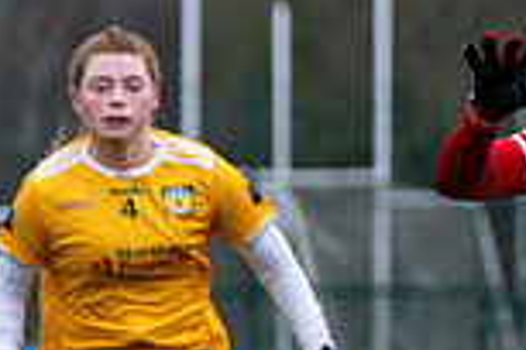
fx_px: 8795
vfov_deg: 2.3
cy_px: 423
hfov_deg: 3.4
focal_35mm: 602
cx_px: -605
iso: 1800
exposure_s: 1/1000
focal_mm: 125
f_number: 2.8
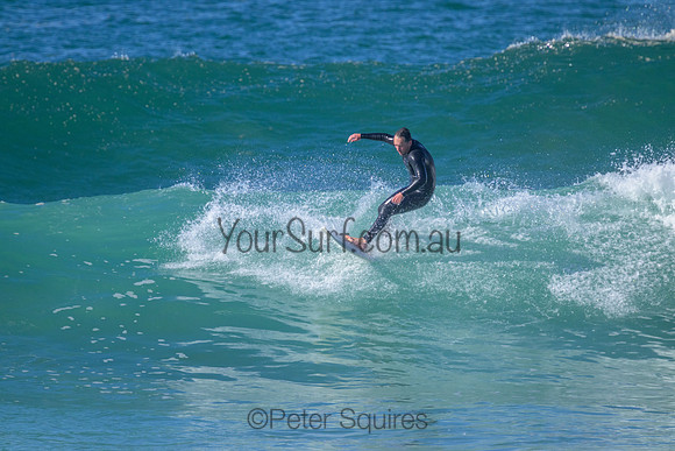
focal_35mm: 800
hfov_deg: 2.6
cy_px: 226
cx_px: 338
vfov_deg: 1.7
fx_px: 15003
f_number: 11
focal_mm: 800
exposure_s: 1/2000
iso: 1600
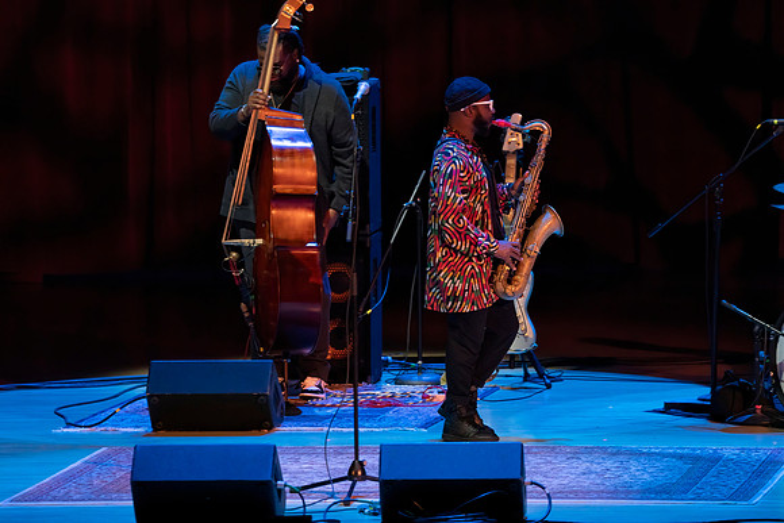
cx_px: 352
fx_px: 7512
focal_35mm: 345
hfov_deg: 6.0
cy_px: 299
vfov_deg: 4.0
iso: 5000
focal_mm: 300
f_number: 5.6
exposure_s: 1/250
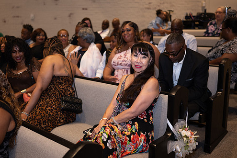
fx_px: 270
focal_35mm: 41
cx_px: 102
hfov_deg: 47.3
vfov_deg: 32.6
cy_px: 73
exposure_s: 1/500
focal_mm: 35
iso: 1250
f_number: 1.8
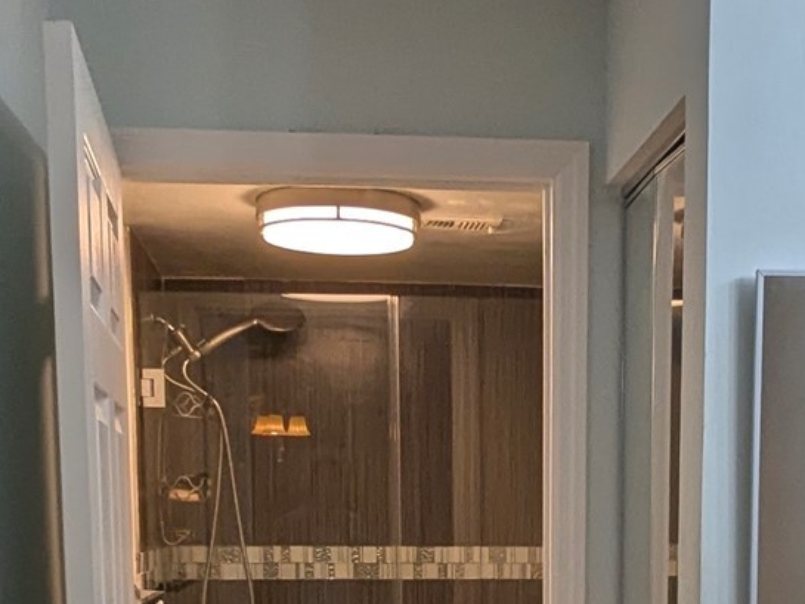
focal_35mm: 47
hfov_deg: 40.1
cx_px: 504
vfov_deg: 27.2
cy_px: 725
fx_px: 1093
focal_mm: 2.22
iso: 58
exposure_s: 1/120
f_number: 2.2
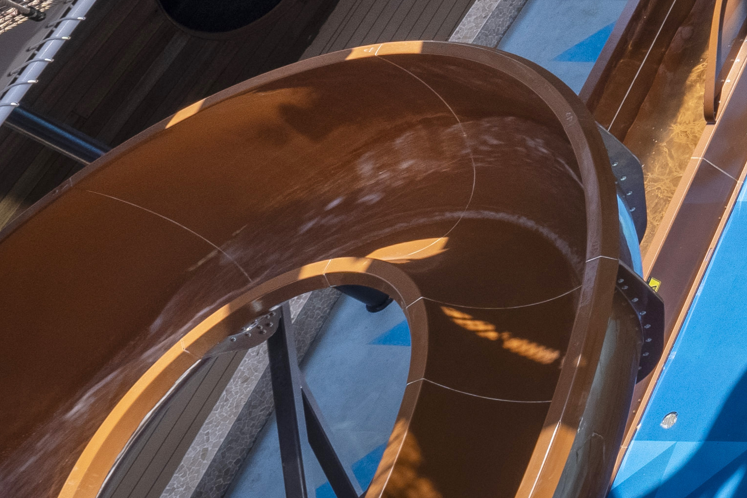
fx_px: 1411
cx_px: 1692
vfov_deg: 16.8
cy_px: -387
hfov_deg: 16.4
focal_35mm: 68
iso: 400
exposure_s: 1/500
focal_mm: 12
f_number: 11
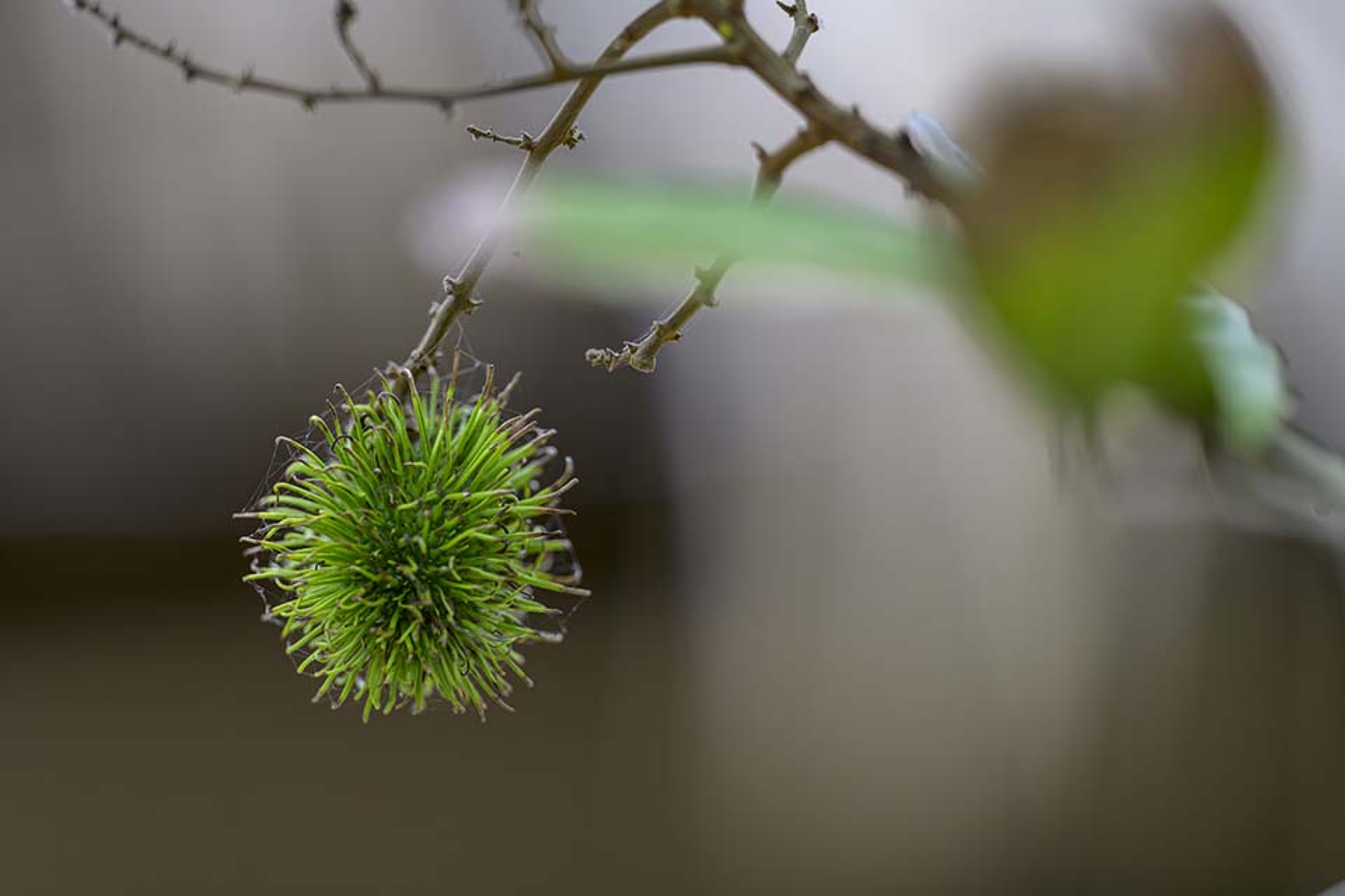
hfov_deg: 10.3
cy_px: 448
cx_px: 672
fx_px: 7472
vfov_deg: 6.9
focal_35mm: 200
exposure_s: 1/1000
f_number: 2.8
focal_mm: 200
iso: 200
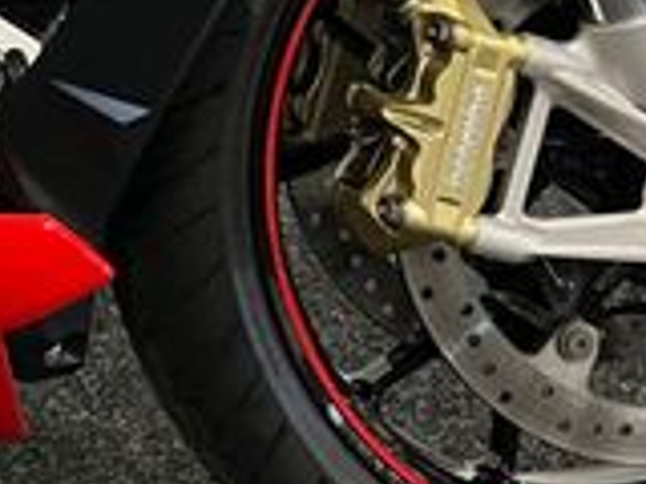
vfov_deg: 13.0
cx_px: -537
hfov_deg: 15.9
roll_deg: +0.4
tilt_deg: -8.4
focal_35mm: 104
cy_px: -367
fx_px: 1941
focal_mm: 5.1
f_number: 1.6
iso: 320
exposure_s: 1/50
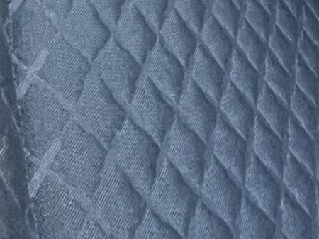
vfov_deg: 14.8
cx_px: 592
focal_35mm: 74
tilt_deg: -42.4
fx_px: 682
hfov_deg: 19.2
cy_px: -291
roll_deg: +3.1
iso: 250
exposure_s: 1/60
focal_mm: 1.57
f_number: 1.8
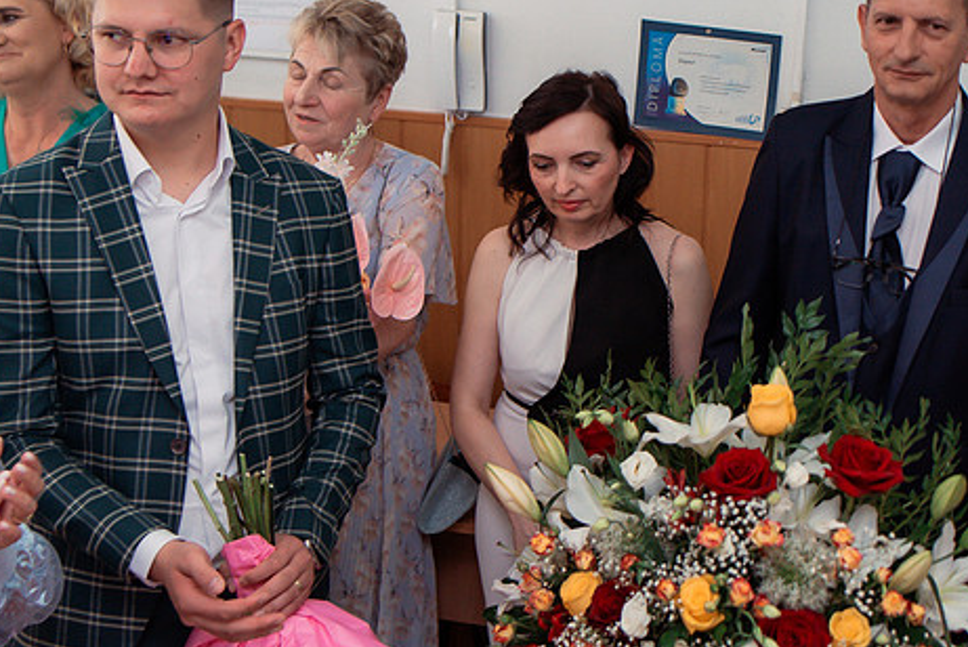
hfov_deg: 32.6
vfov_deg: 22.6
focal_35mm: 60
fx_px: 1614
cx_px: 751
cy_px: 269
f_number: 3.2
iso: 800
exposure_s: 1/320
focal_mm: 35
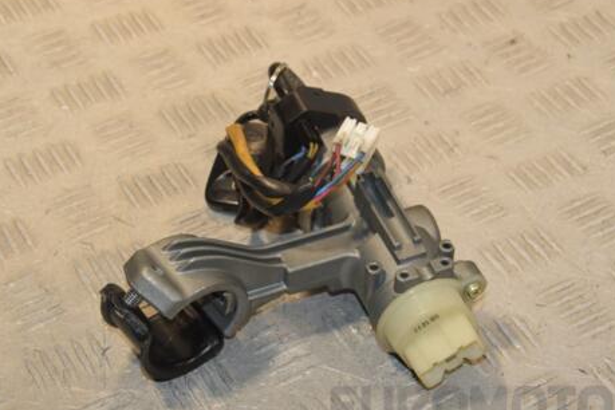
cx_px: 305
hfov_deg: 20.8
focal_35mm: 98
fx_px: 1674
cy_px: 228
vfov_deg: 14.0
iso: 800
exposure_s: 1/200
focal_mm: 50
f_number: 9
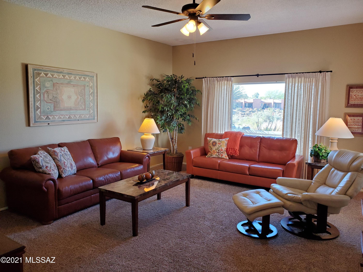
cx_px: 182
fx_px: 273
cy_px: 136
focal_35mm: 26
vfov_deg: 53.1
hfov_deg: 67.3
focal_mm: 4.3
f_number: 2.4
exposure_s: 1/120
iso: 250
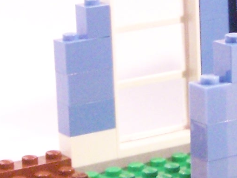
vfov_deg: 7.7
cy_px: 21
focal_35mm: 192
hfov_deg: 10.3
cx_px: 195
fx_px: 1314
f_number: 3.6
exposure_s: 1/30
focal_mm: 6.3
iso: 400
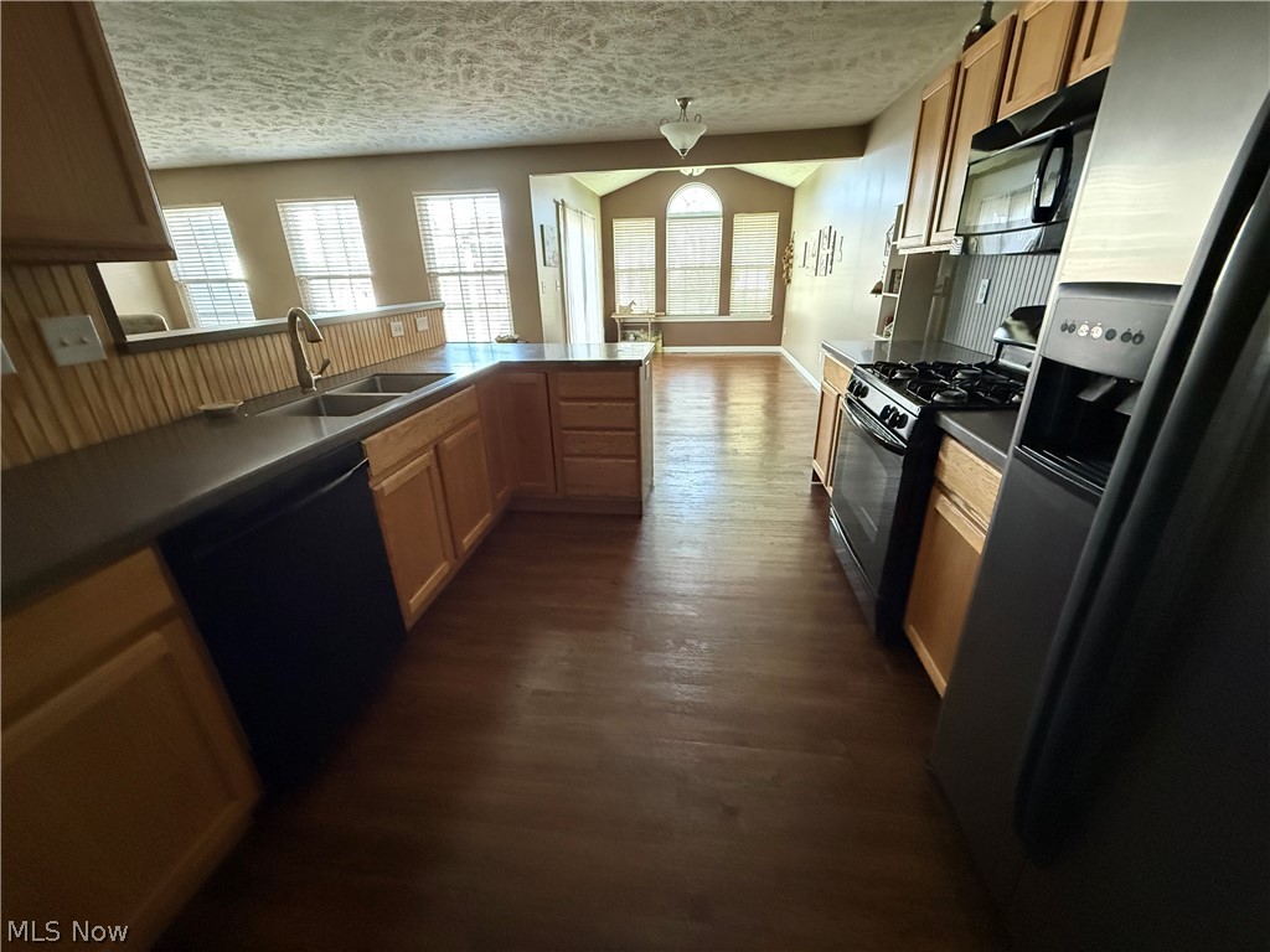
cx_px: 635
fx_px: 514
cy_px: 476
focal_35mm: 14
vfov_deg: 85.7
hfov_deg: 102.1
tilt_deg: -21.7
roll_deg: +1.5
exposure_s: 1/50
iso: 1250
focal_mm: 2.22
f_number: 2.2
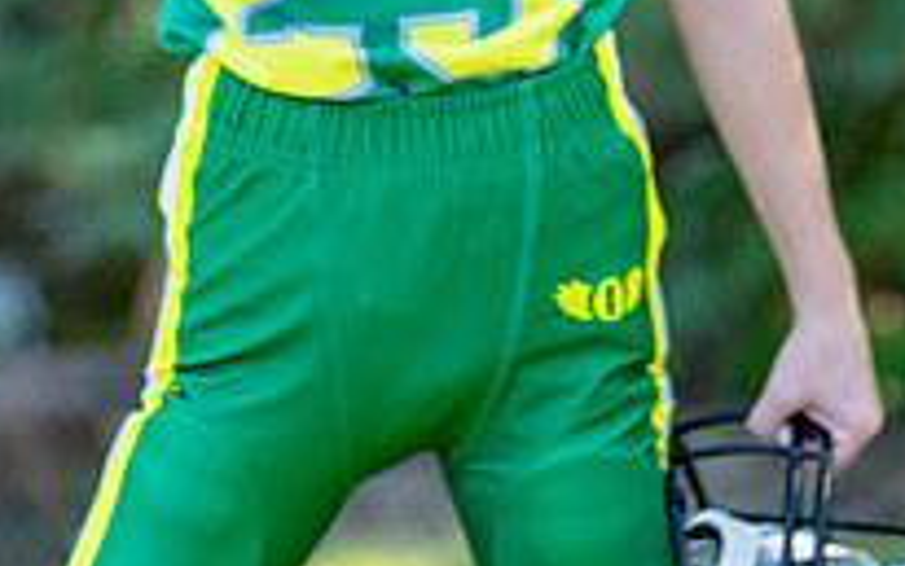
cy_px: -326
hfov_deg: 12.3
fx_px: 4195
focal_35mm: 170
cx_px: 385
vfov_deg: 7.6
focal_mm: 50
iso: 100
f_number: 1.2
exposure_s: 1/1000
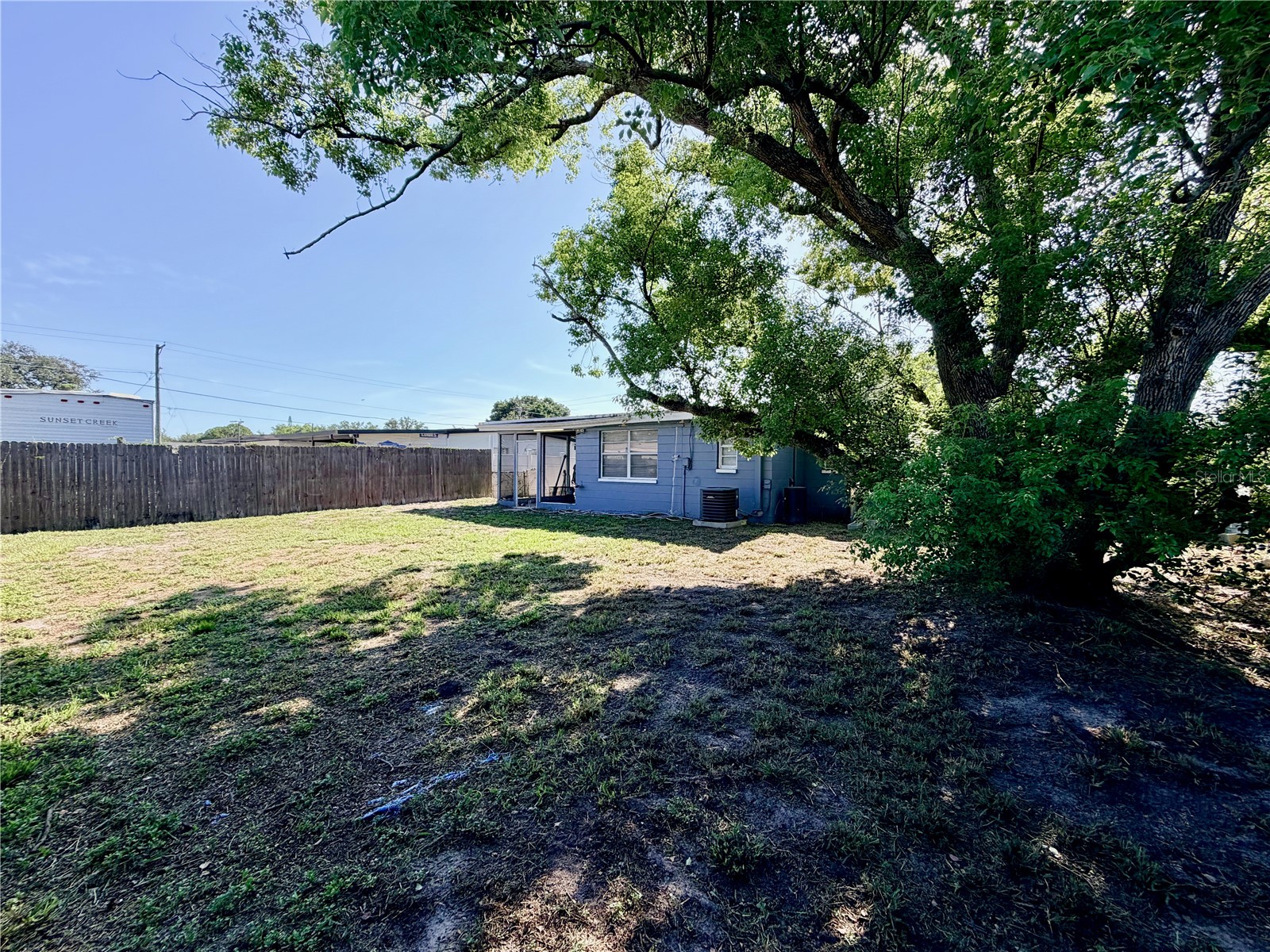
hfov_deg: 102.1
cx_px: 635
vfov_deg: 85.7
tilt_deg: -0.2
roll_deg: -0.8
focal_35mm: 14
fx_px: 514
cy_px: 476
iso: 40
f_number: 2.2
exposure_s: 1/726
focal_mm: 2.22
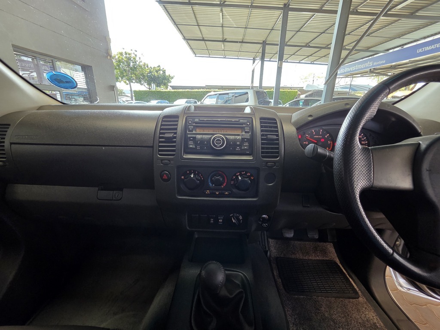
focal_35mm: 13
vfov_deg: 89.9
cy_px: 165
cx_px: 220
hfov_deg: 106.2
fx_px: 165
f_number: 2.2
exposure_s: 1/100
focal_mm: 2.2
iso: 125
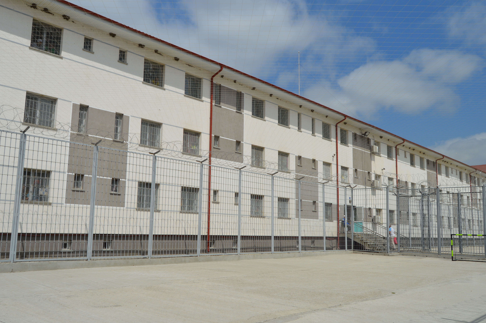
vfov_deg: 43.5
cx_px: 238
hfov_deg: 62.0
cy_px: 173
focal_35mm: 30
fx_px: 405
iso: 100
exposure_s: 1/400
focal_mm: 18
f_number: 10
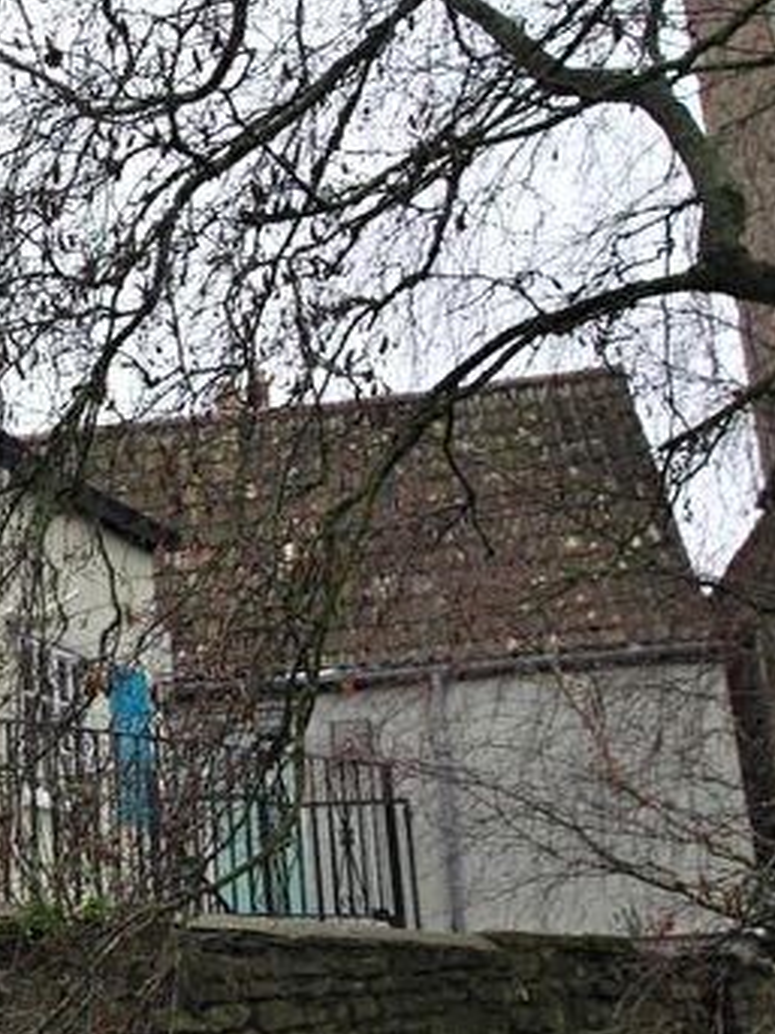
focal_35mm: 59
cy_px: 502
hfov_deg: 23.3
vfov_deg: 32.7
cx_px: -69
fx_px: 1762
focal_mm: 20
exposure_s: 1/200
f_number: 5.6
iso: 400
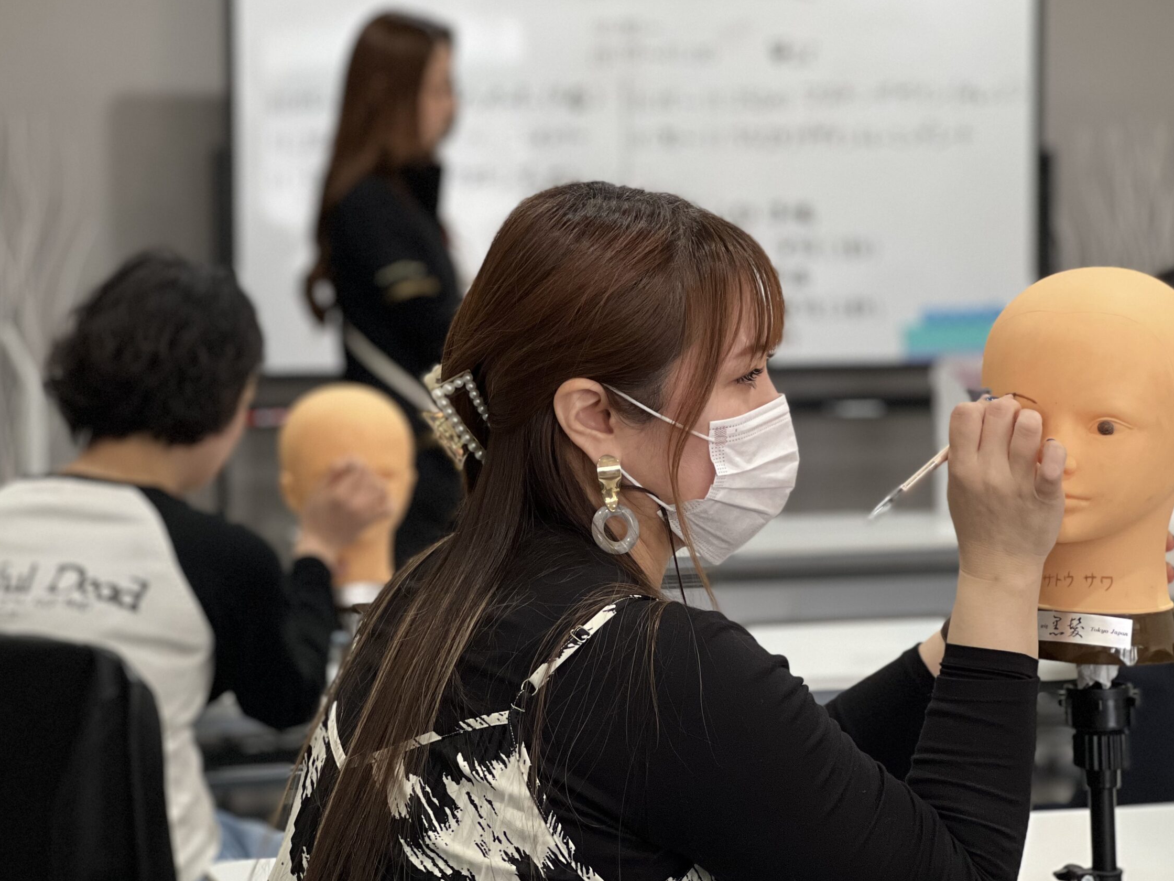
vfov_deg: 16.8
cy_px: 414
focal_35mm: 88
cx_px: 578
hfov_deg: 22.3
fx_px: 2985
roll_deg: +1.0
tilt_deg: -2.4
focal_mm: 9
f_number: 2.8
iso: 250
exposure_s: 1/101
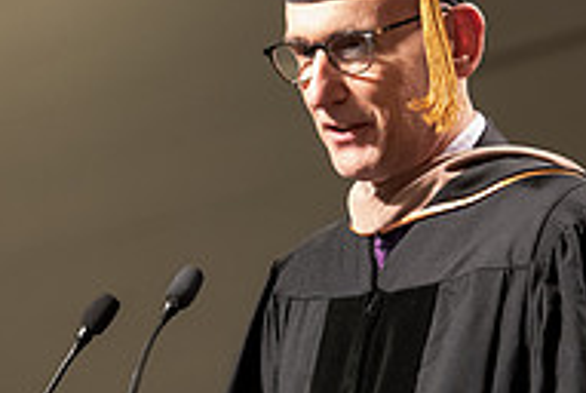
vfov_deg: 3.0
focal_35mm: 455
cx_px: 196
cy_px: 305
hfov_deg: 4.5
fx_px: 7418
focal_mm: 150
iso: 2500
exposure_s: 1/200
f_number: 4
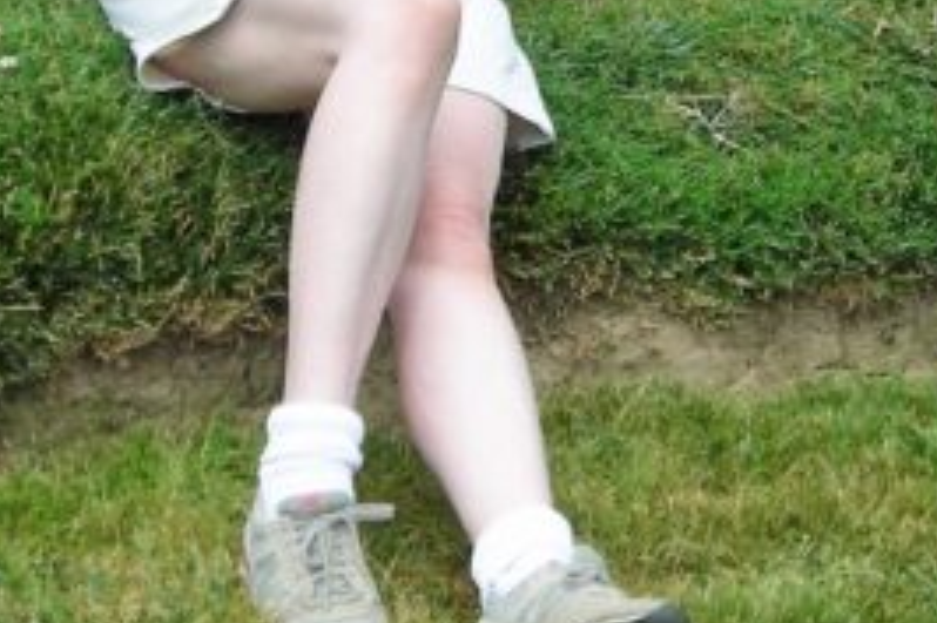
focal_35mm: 119
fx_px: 3095
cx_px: 483
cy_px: -162
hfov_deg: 17.2
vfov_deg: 11.2
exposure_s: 1/148
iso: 50
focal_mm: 6.3
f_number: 6.4
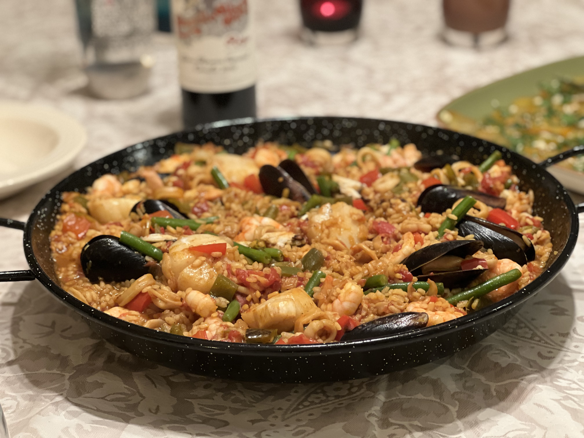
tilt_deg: -25.7
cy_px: 219
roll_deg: +1.7
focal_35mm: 77
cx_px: 292
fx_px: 1299
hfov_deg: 25.3
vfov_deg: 19.1
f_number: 2.8
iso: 400
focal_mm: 9
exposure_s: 1/17
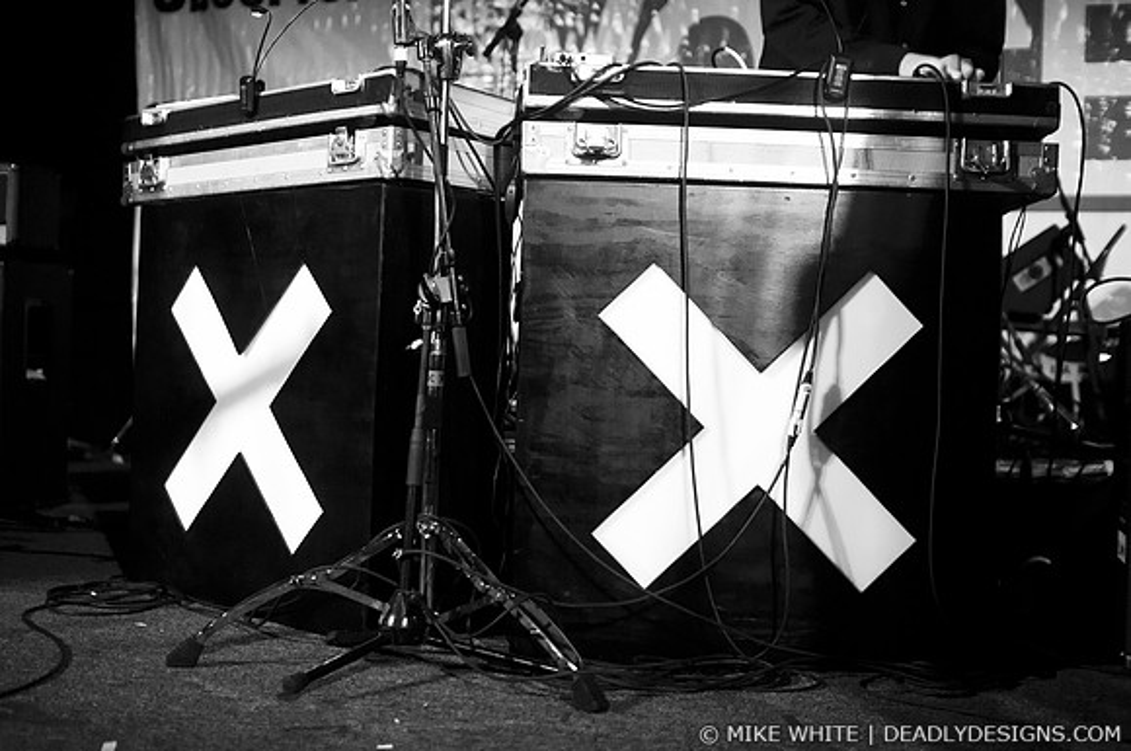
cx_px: 566
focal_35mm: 45
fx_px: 1412
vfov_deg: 29.8
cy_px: 376
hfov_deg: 43.7
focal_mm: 30
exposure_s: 1/160
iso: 1000
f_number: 2.2
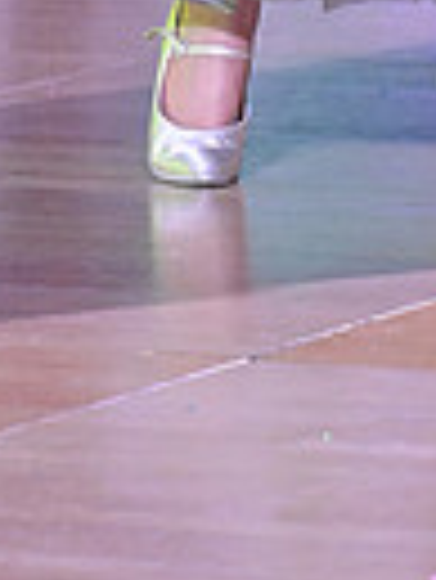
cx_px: 267
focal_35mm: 626
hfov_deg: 2.4
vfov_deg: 3.1
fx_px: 10496
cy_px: -611
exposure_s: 1/400
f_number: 5
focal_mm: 145
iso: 5000
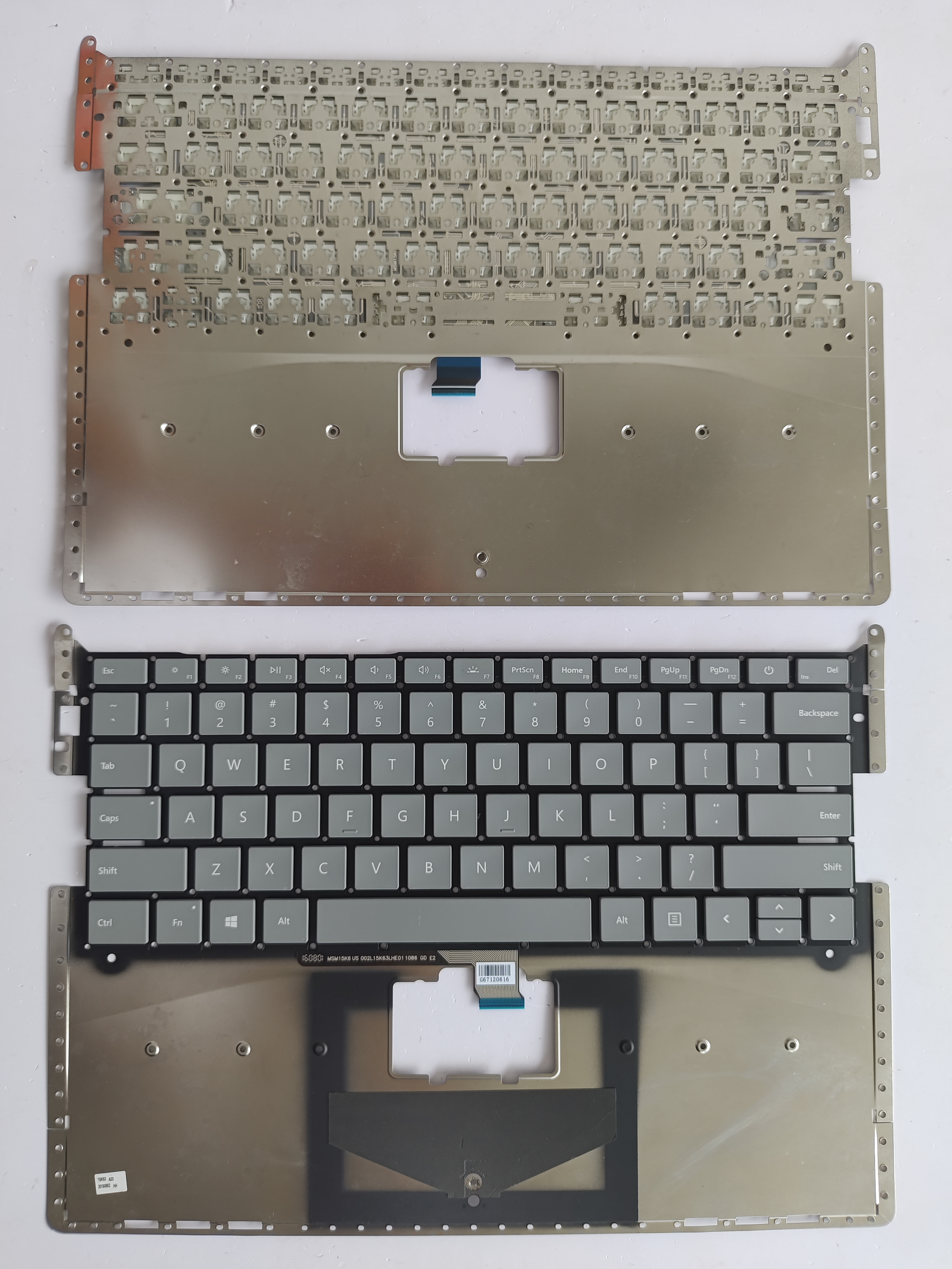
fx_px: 880
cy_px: 634
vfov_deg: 71.6
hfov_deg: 56.8
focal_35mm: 24
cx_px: 476
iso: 50
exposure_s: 1/224
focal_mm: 5.56
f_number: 1.88
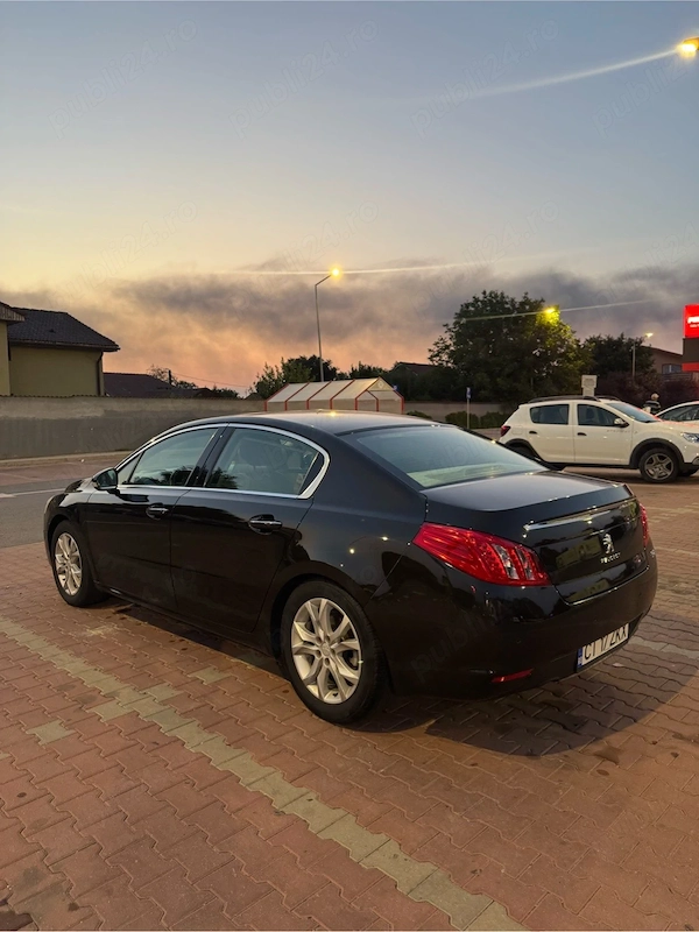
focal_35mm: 24
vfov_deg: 71.6
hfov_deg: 56.8
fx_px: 646
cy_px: 466
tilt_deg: -3.7
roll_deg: -0.2
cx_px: 350
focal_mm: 6.76
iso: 200
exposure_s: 1/50
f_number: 1.78
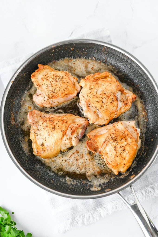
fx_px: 330
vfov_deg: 39.6
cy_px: 118
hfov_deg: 26.9
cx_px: 79
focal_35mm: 50
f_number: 4
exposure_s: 1/125
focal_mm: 50
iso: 320
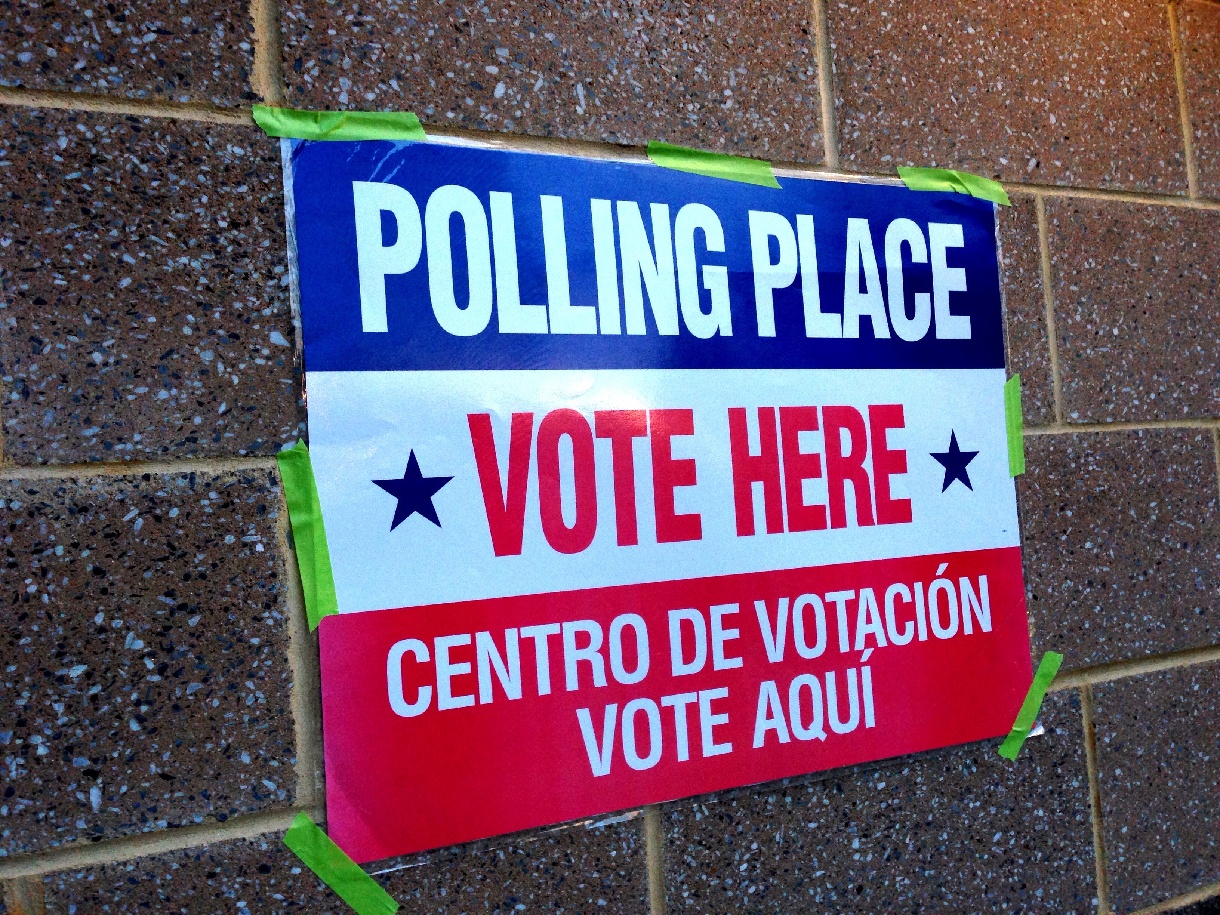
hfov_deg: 55.4
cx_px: 610
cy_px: 458
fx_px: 1163
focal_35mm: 33
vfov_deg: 42.9
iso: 125
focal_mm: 4.13
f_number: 2.4
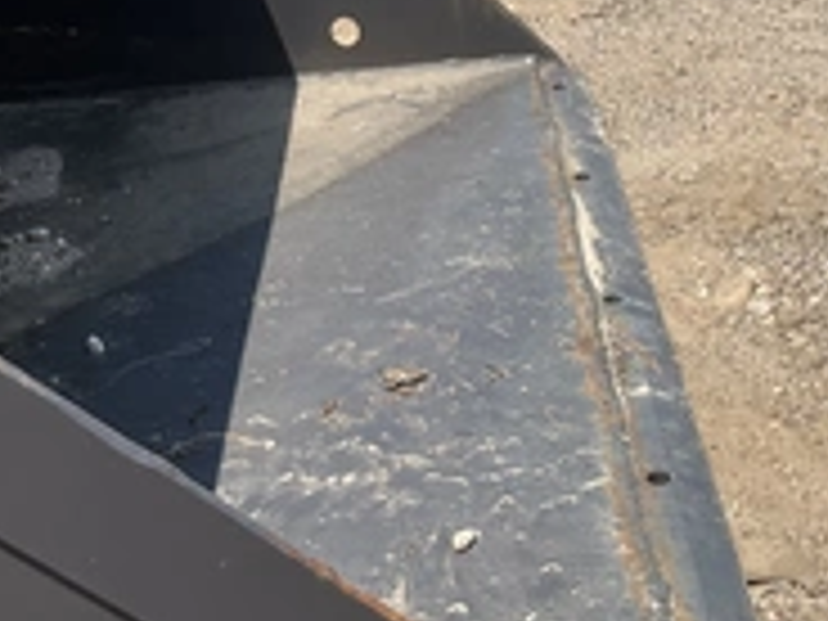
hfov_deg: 30.4
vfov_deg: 23.0
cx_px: 567
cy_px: 495
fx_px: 1507
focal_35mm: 63
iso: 25
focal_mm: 3
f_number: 1.8
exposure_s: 1/1626
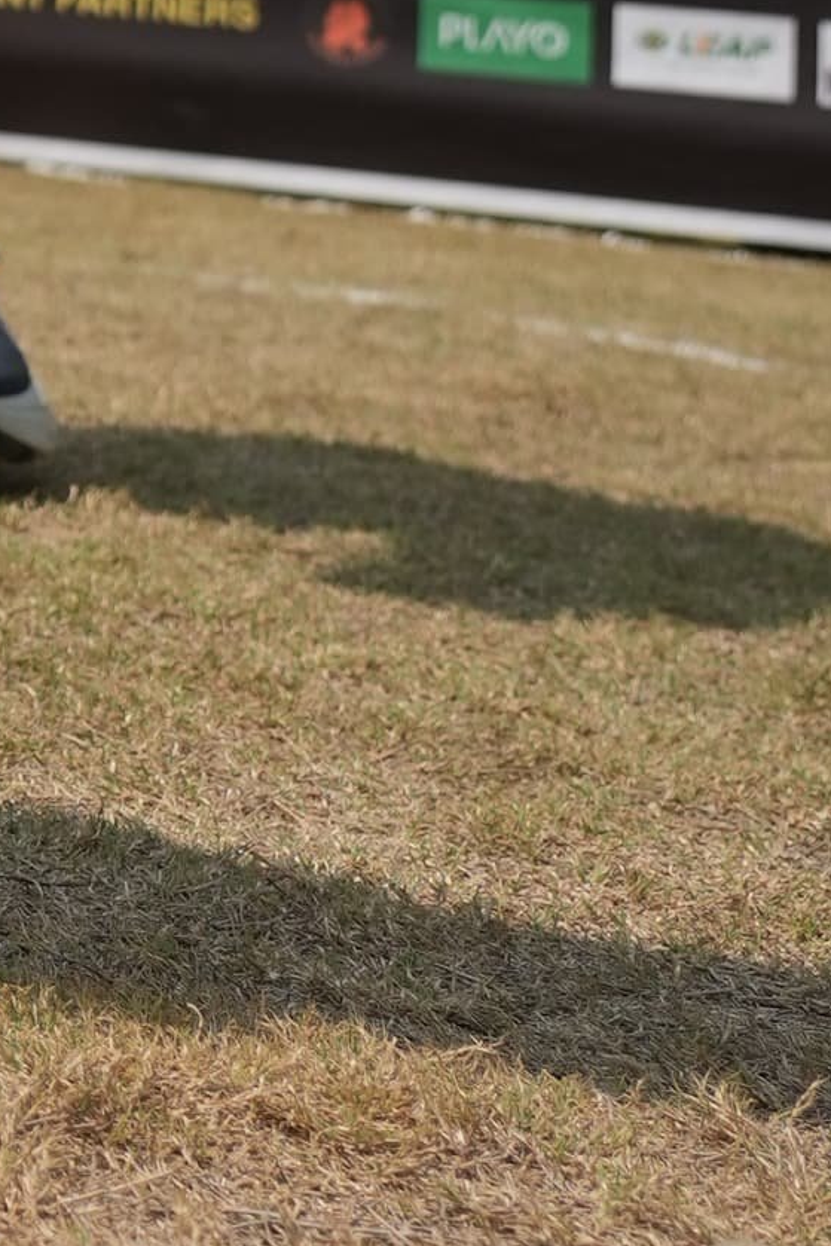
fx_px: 4568
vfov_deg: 14.2
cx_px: -1420
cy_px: -819
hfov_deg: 9.0
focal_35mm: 132
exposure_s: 1/2500
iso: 200
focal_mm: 24
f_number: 4
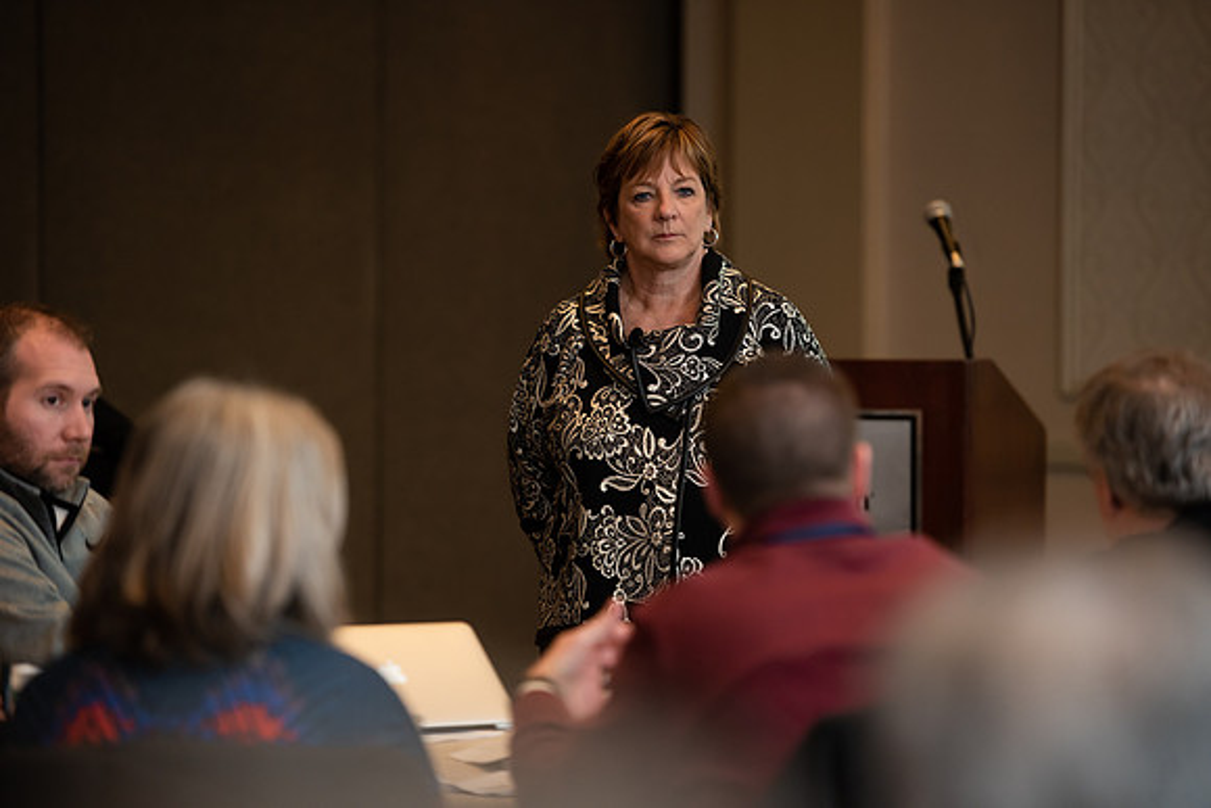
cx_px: 606
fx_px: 5720
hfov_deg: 12.1
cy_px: 404
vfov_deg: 8.1
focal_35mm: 170
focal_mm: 170
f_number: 3.2
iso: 1000
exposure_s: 1/160
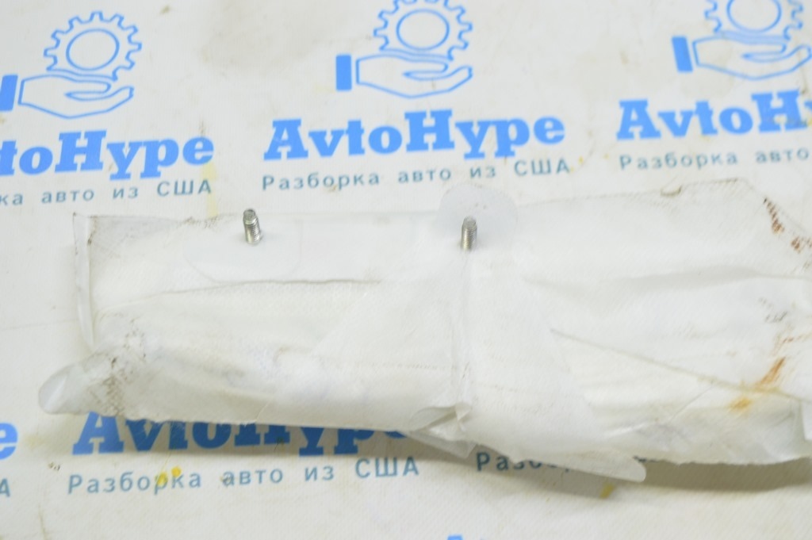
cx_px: 406
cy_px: 270
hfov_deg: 41.1
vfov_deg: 28.0
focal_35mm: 48
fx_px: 1082
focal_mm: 32
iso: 400
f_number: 5.6
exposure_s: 1/20
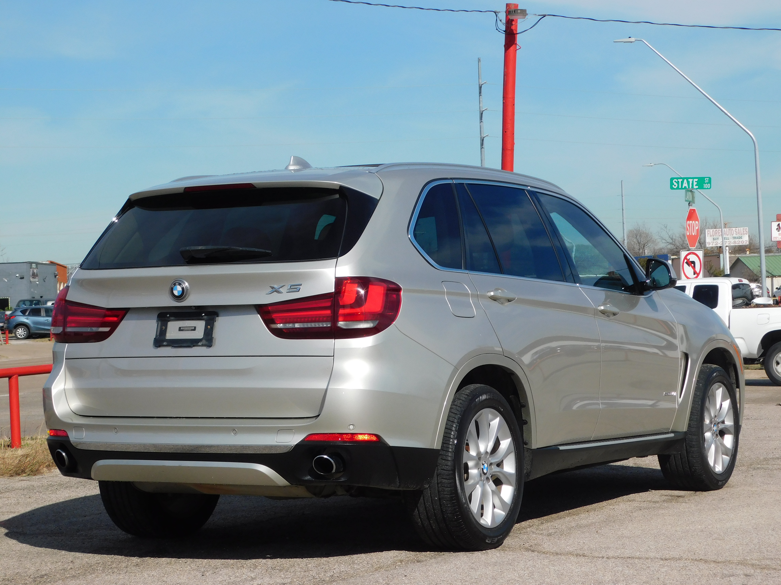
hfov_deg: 24.4
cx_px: 390
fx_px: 1805
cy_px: 292
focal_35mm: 80
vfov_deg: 18.4
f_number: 4.4
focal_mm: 14.2
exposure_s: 1/1250
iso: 125
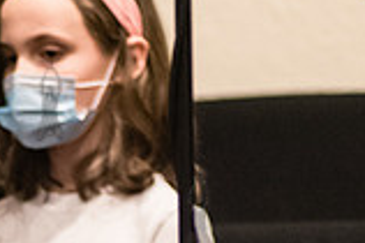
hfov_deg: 3.4
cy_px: 306
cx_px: -262
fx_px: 6097
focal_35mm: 602
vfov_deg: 2.3
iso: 4000
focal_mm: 135
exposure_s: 1/125
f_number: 3.5
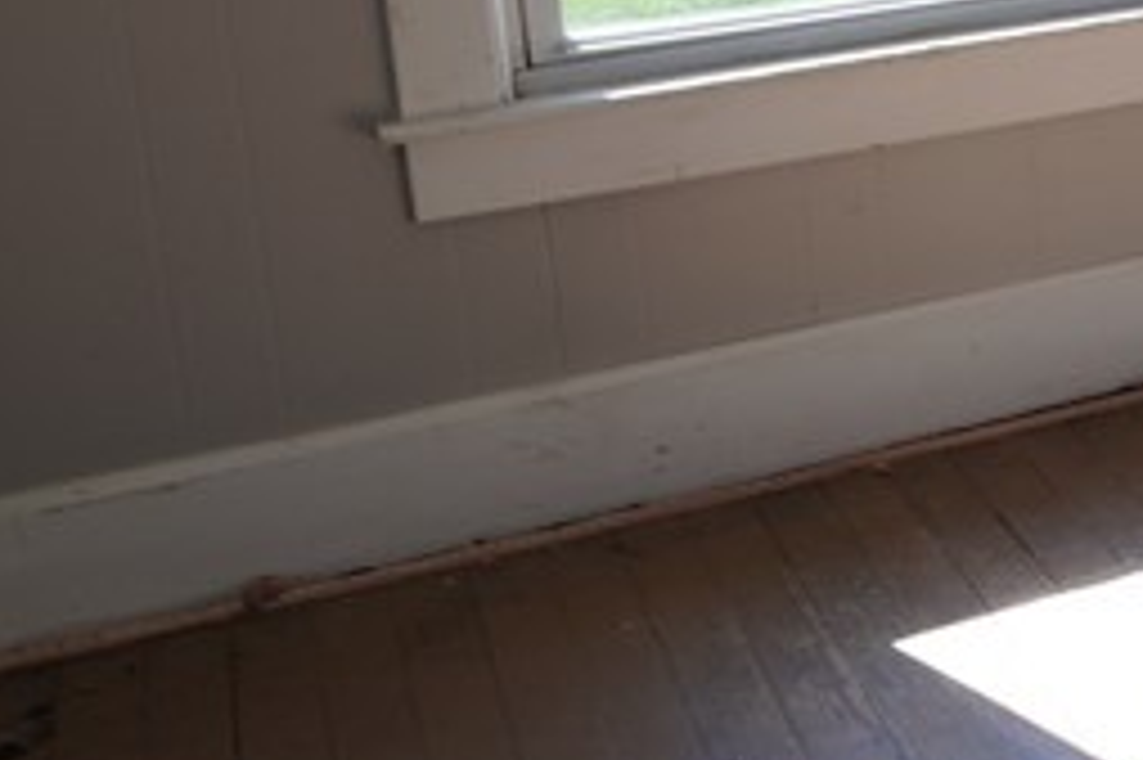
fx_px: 2443
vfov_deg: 17.0
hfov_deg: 19.9
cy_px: -139
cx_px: 2005
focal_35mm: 77
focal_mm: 12
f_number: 4.5
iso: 100
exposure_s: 1/80
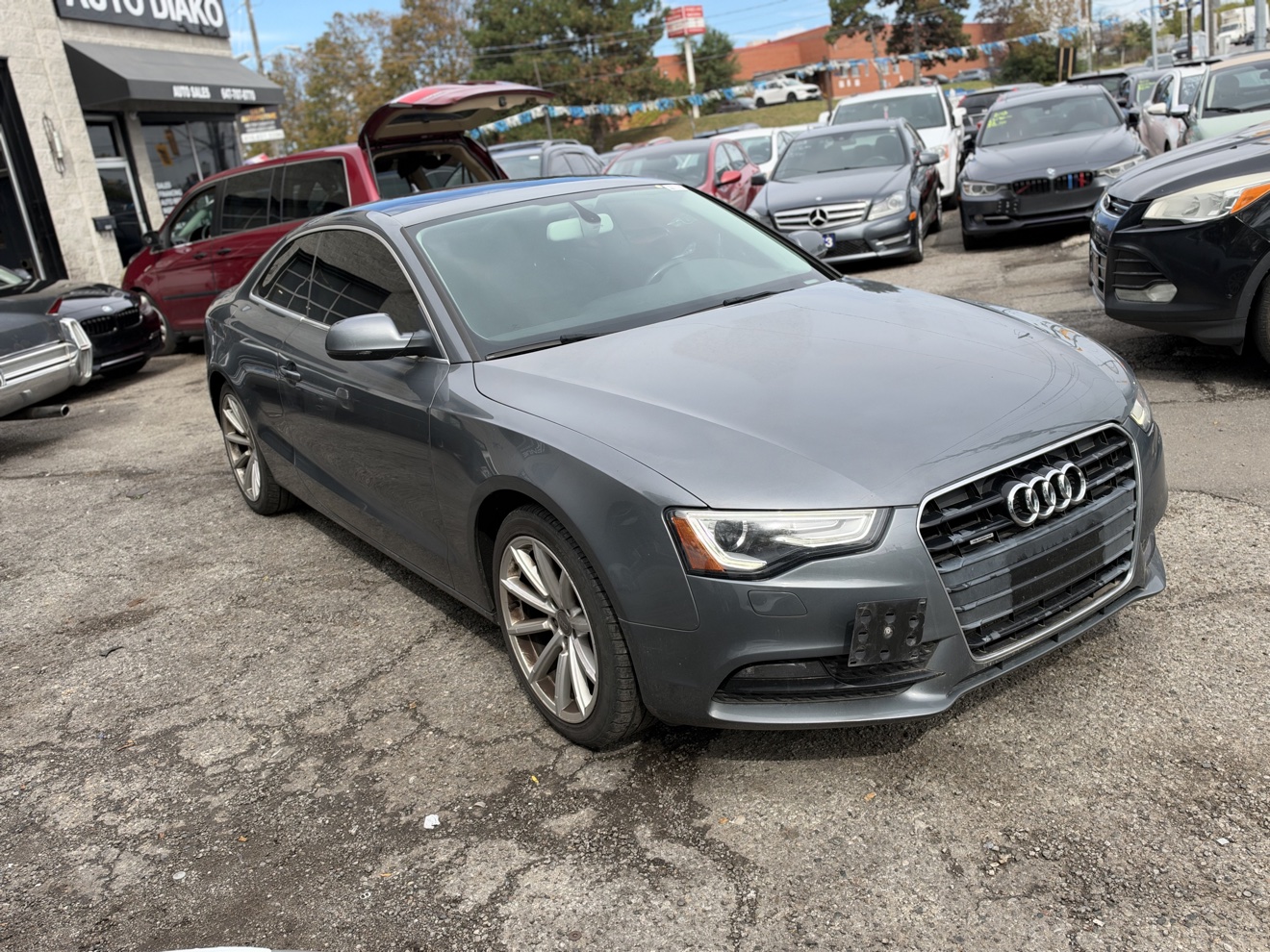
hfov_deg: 61.7
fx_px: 1064
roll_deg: +9.7
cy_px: 476
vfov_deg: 48.2
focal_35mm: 29
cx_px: 635
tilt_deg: -13.6
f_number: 1.8
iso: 64
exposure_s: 1/1795
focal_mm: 6.93
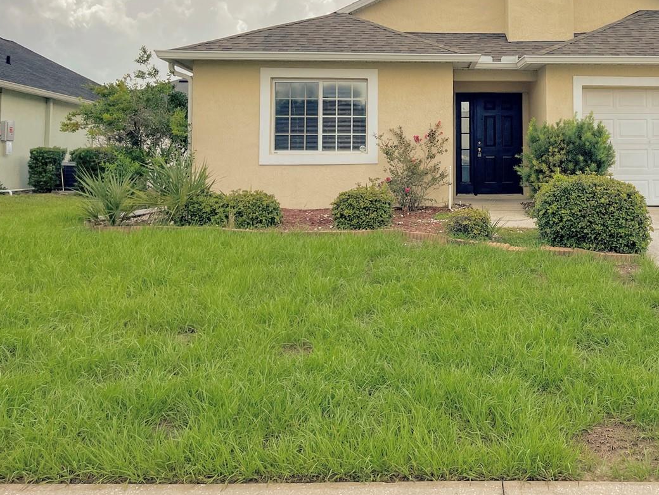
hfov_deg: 45.0
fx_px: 761
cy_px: 130
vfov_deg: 35.3
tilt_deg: +3.2
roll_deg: +1.1
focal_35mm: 40
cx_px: 502
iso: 50
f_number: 1.6
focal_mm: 5.1
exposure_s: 1/3876
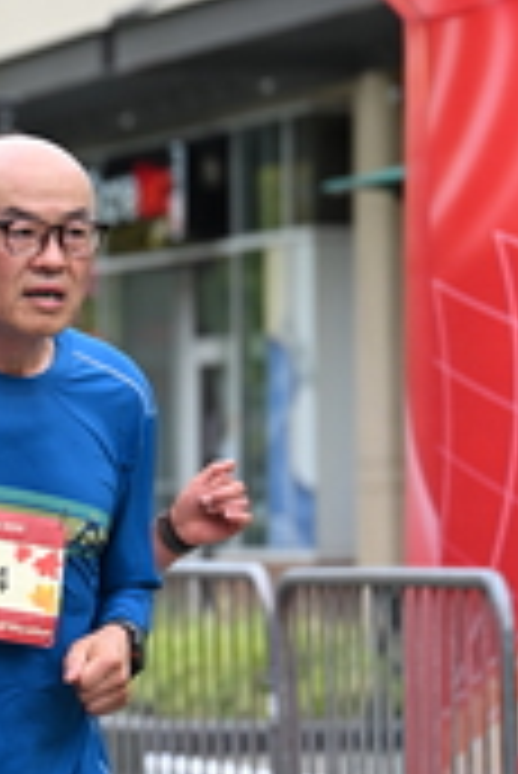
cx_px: -236
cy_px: 248
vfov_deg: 8.7
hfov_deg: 5.8
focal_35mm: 237
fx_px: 5105
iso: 640
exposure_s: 1/2000
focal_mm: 74
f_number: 2.8
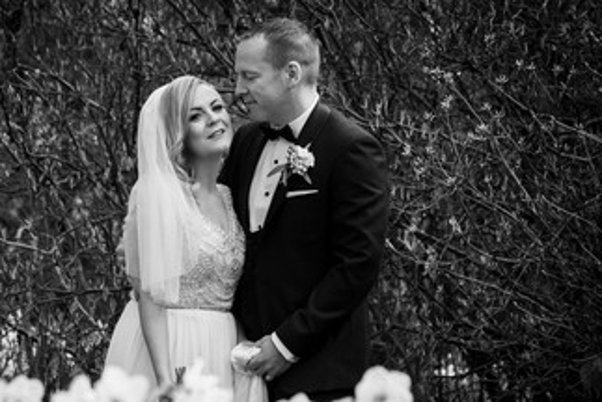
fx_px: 4101
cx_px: 256
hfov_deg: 8.4
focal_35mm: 245
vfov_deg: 5.6
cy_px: 343
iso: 160
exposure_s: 1/500
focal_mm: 92
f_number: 4.5
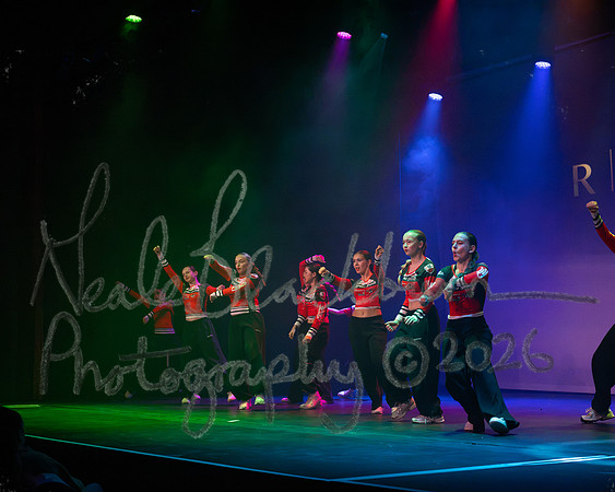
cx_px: 266
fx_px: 1025
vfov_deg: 27.0
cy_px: 246
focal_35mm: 56
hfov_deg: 33.3
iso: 6400
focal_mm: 50
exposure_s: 1/400
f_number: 5
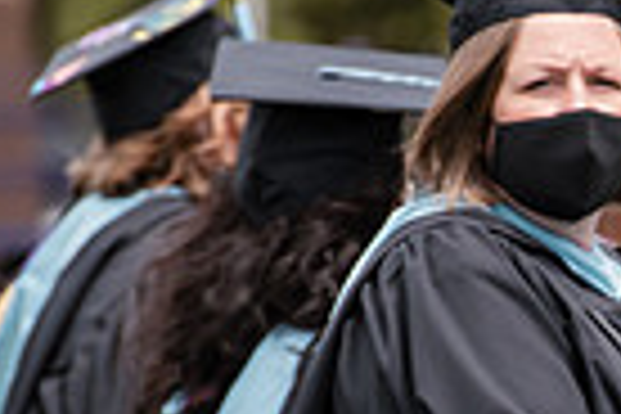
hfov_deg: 2.5
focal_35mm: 838
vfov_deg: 1.6
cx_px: 954
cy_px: 403
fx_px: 14454
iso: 250
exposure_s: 1/640
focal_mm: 200
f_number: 5.6
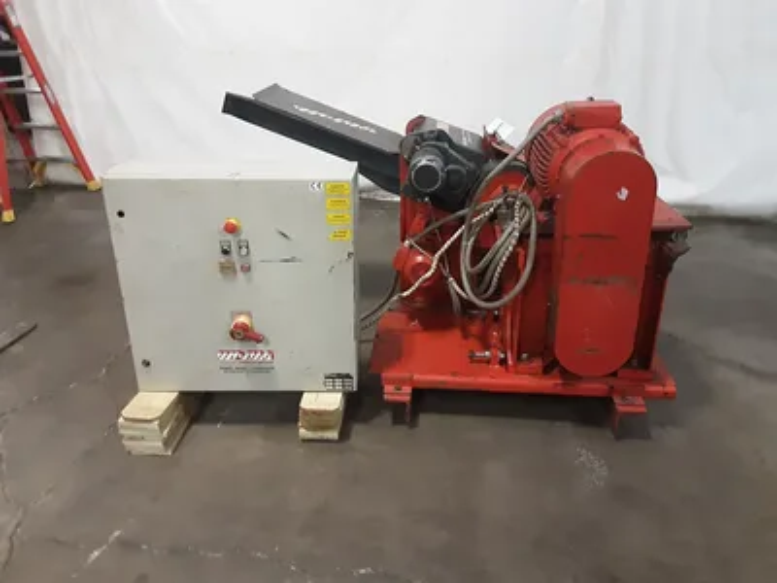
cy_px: 292
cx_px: 388
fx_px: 628
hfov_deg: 63.4
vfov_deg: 49.7
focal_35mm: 28
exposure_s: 1/24
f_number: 1.9
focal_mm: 2.9
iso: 400
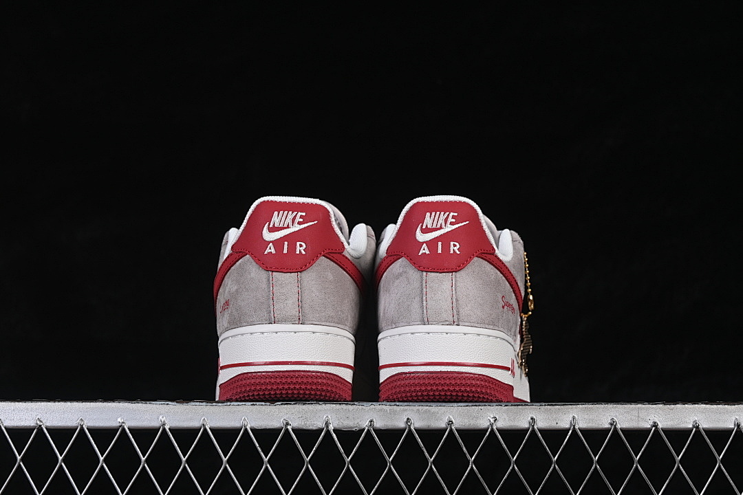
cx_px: 372
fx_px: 1548
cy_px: 248
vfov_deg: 18.2
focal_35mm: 75
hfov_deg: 27.0
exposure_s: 1/80
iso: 160
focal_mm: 50
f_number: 8
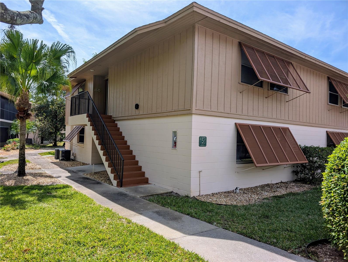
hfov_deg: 71.5
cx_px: 174
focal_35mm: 24
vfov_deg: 56.9
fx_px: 242
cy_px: 131
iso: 18
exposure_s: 1/1541
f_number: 1.68
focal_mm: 6.9
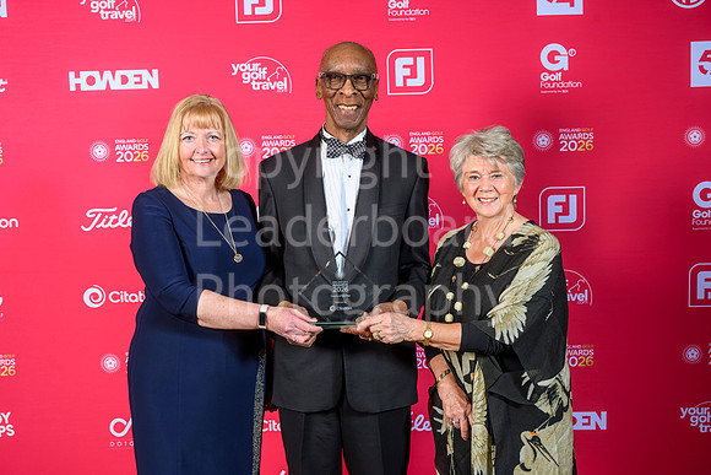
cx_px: 356
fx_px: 830
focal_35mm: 42
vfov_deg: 31.9
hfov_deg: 46.4
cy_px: 238
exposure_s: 1/160
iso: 250
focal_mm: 42
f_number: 5.6
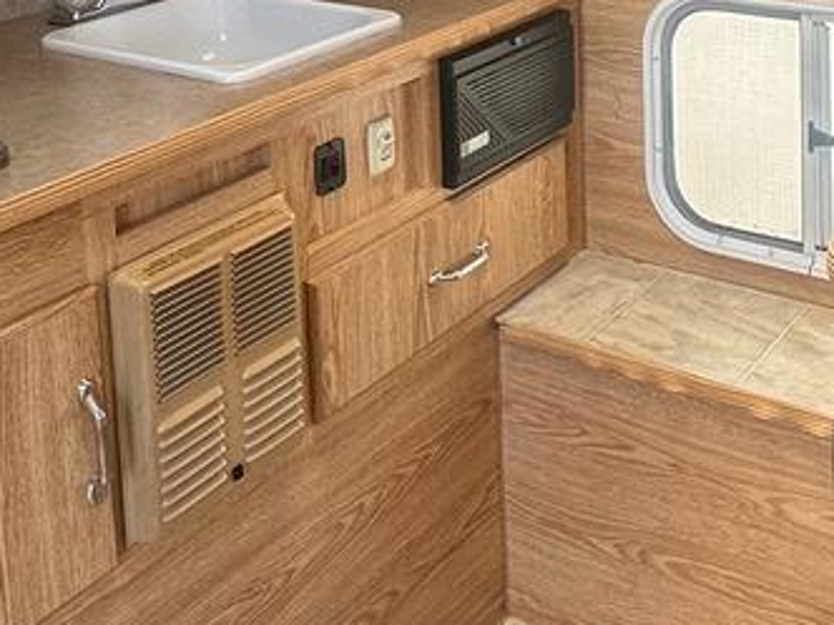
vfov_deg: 23.9
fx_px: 1301
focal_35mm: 54
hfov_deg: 35.4
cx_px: 512
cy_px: -181
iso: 80
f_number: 2.2
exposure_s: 1/99
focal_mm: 2.22
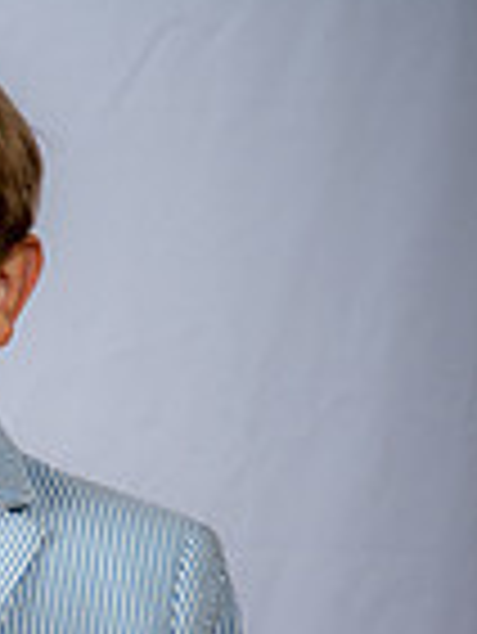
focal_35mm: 215
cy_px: 692
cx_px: -83
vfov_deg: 9.1
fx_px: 3944
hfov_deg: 6.9
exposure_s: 1/200
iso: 250
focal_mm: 70
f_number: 6.3
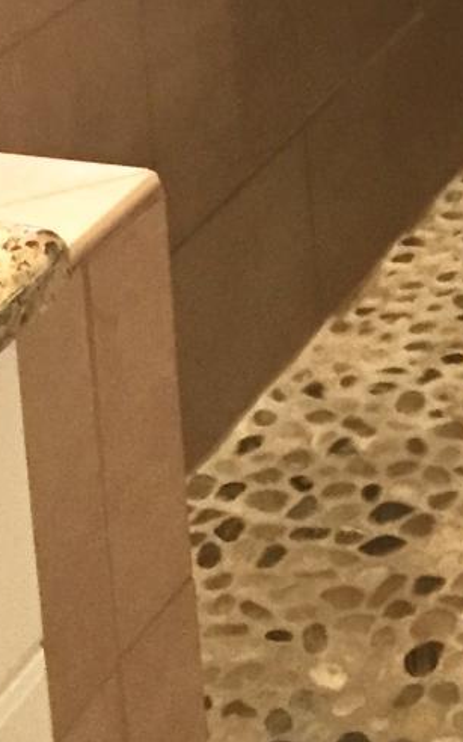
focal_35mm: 125
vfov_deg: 14.6
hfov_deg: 10.2
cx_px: 626
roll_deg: +2.7
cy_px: -594
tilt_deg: -9.3
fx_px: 2527
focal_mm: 4.15
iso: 200
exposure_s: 1/30
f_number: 2.2
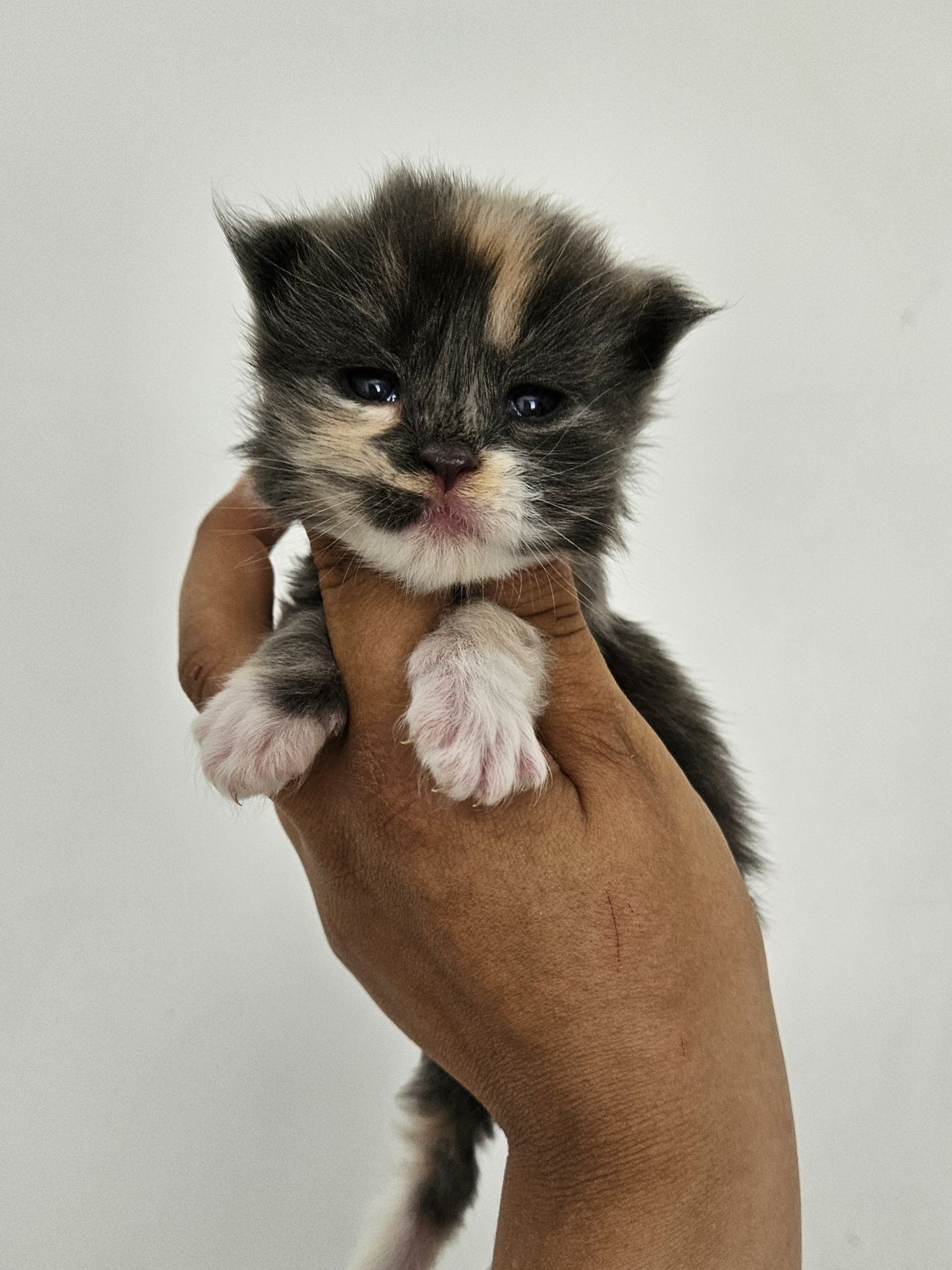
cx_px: 476
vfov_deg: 73.9
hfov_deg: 58.9
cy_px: 635
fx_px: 843
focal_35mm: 23
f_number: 1.8
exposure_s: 1/192
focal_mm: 5.4
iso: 64
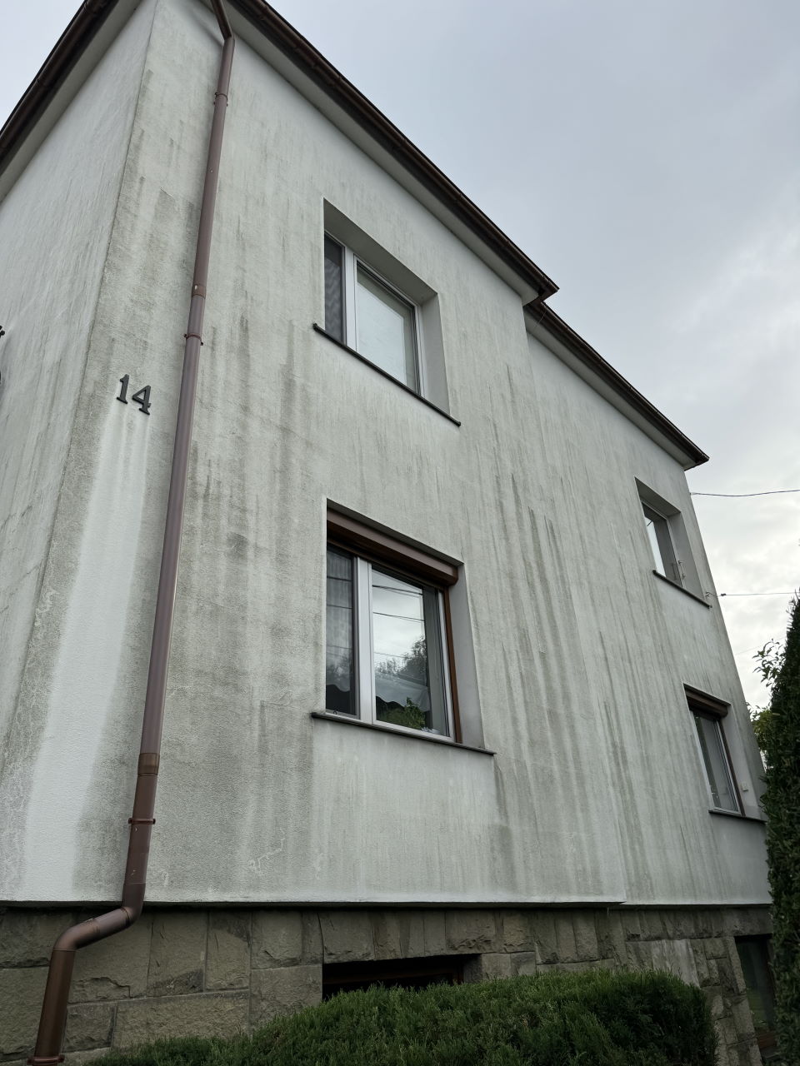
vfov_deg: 71.6
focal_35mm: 24
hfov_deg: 56.8
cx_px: 400
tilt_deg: +29.6
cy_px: 533
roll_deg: +3.1
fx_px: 740
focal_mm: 6.86
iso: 80
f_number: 1.78
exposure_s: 1/4950
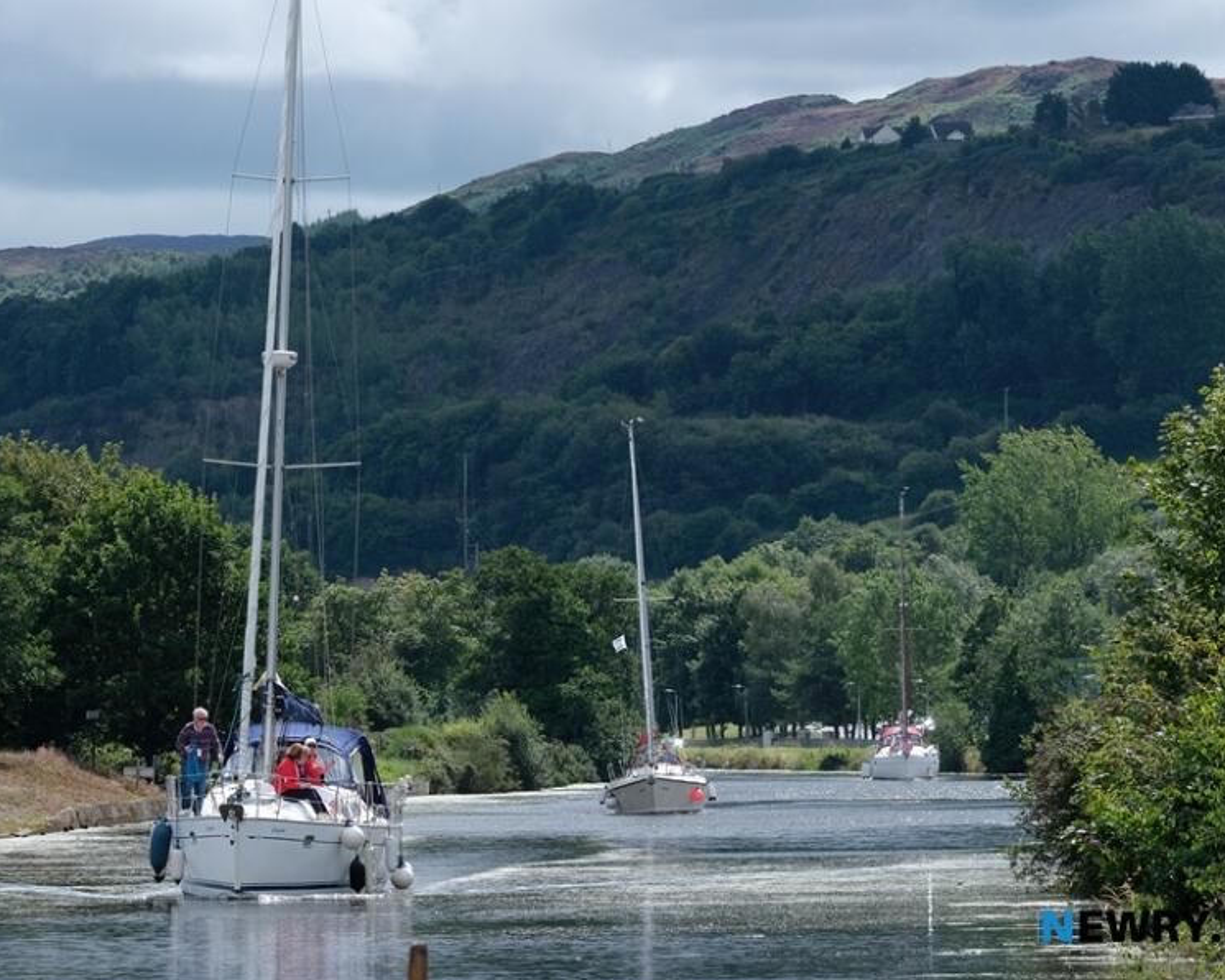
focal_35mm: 238
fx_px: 8629
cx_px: 577
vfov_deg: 6.5
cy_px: 492
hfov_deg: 8.1
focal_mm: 140
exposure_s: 1/500
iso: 400
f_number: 8
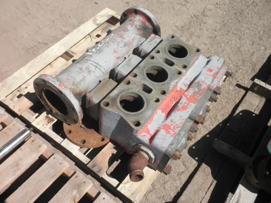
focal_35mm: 35
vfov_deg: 40.7
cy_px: 102
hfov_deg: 52.6
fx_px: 274
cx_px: 136
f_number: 9.1
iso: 64
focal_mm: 6.1
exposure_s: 1/100
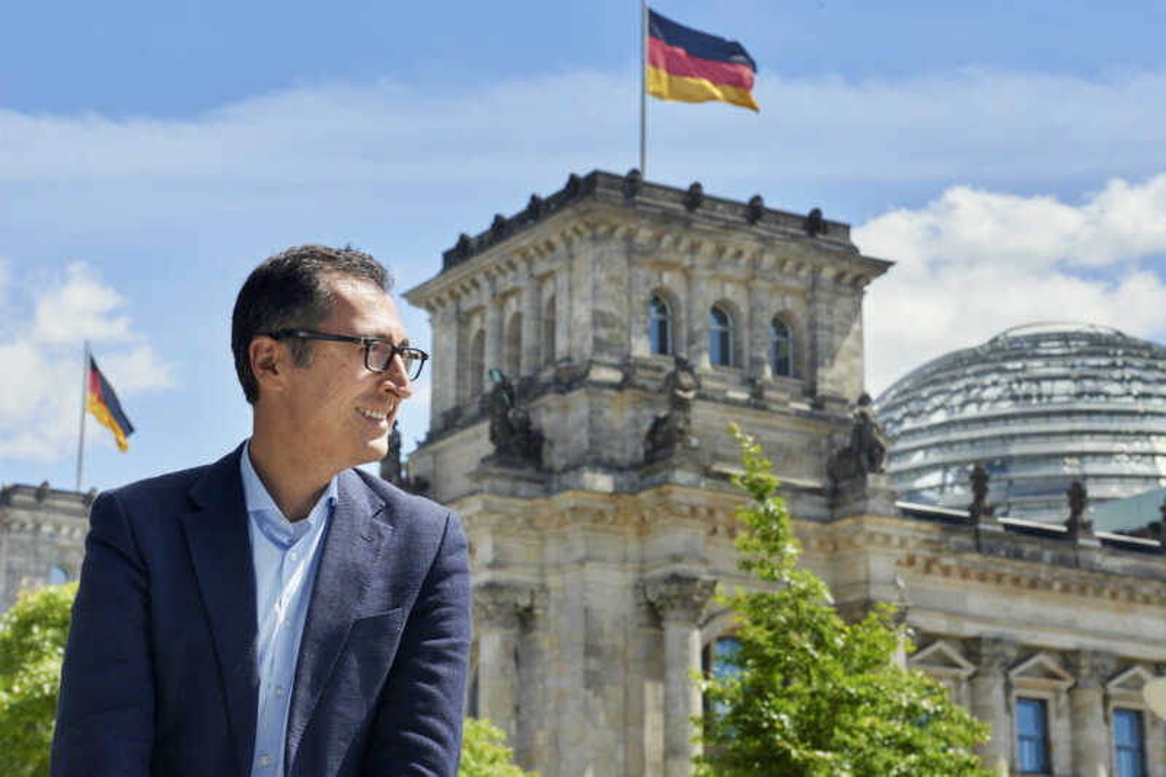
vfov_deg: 15.9
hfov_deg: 23.6
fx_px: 2785
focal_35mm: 86
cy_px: 388
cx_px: 583
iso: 200
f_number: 13
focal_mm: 86
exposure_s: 1/160
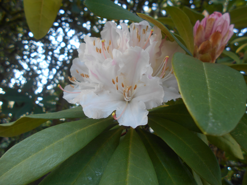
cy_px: 92
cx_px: 124
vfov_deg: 53.1
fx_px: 186
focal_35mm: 26
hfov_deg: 67.3
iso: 80
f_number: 3.2
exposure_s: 1/40
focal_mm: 4.6
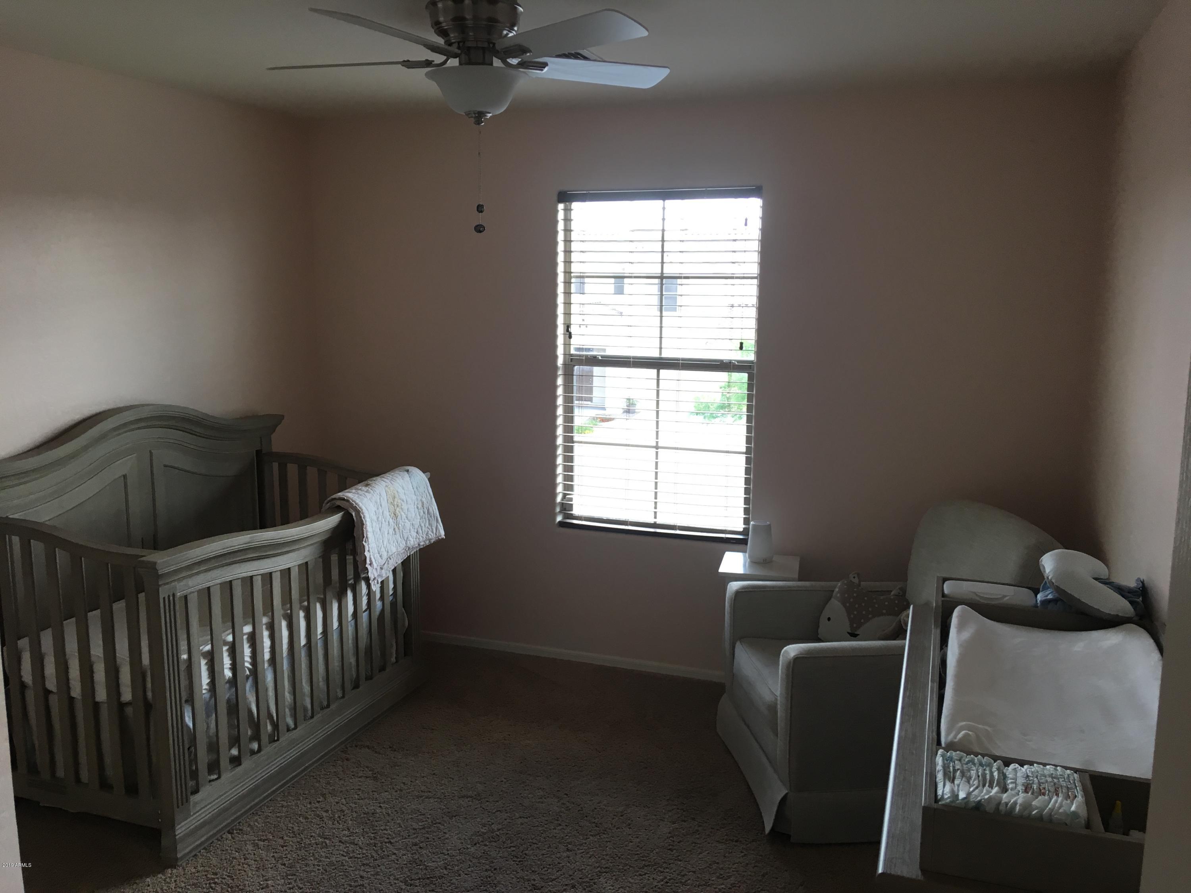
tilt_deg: -7.5
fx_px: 998
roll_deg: -0.2
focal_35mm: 29
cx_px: 596
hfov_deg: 61.7
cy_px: 446
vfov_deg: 48.2
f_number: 2.2
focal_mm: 4.15
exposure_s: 1/33
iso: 25
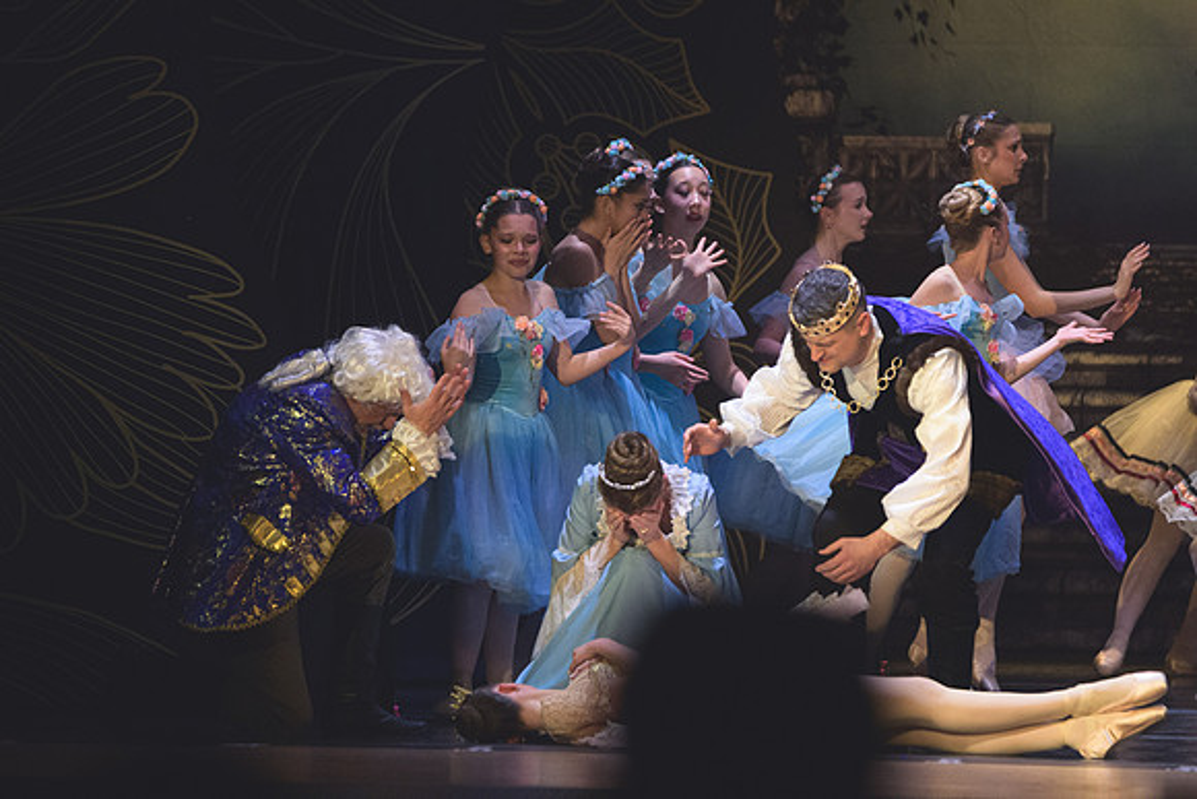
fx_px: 9982
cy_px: 400
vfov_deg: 4.6
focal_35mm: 300
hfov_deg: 6.9
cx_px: 598
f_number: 2.8
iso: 6400
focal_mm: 200
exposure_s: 1/320
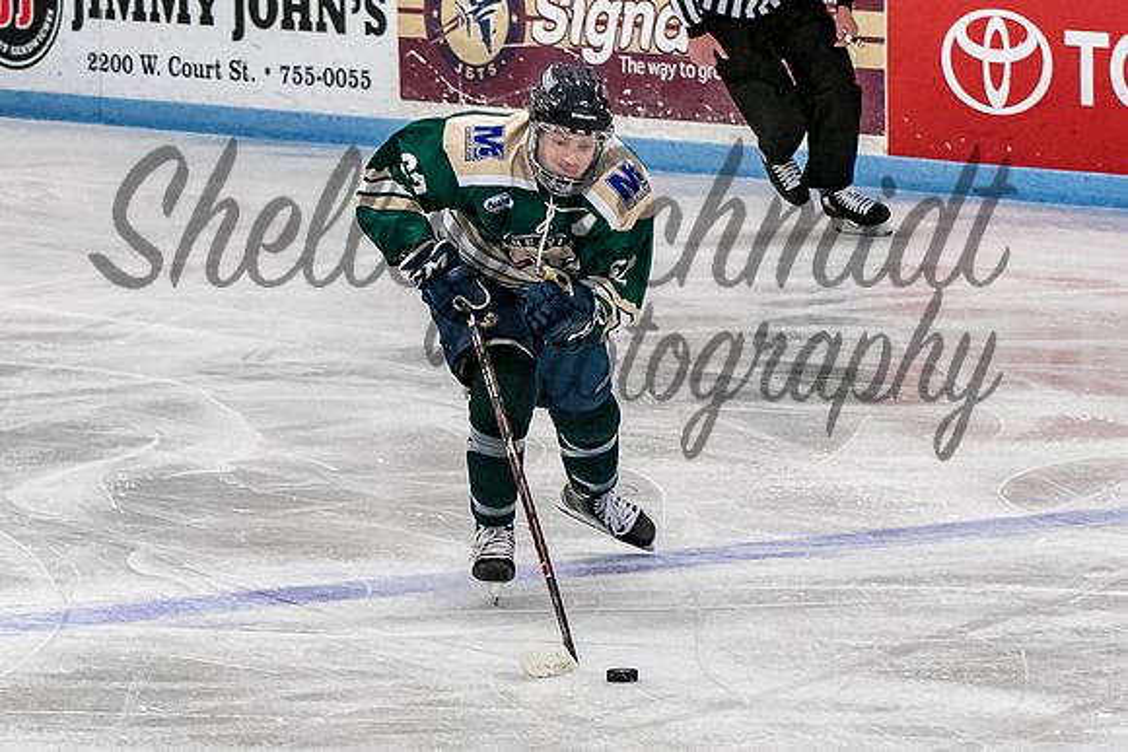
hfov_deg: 6.7
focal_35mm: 309
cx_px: 698
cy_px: 372
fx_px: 9684
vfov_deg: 4.5
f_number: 4
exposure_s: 1/800
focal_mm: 102
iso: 2500
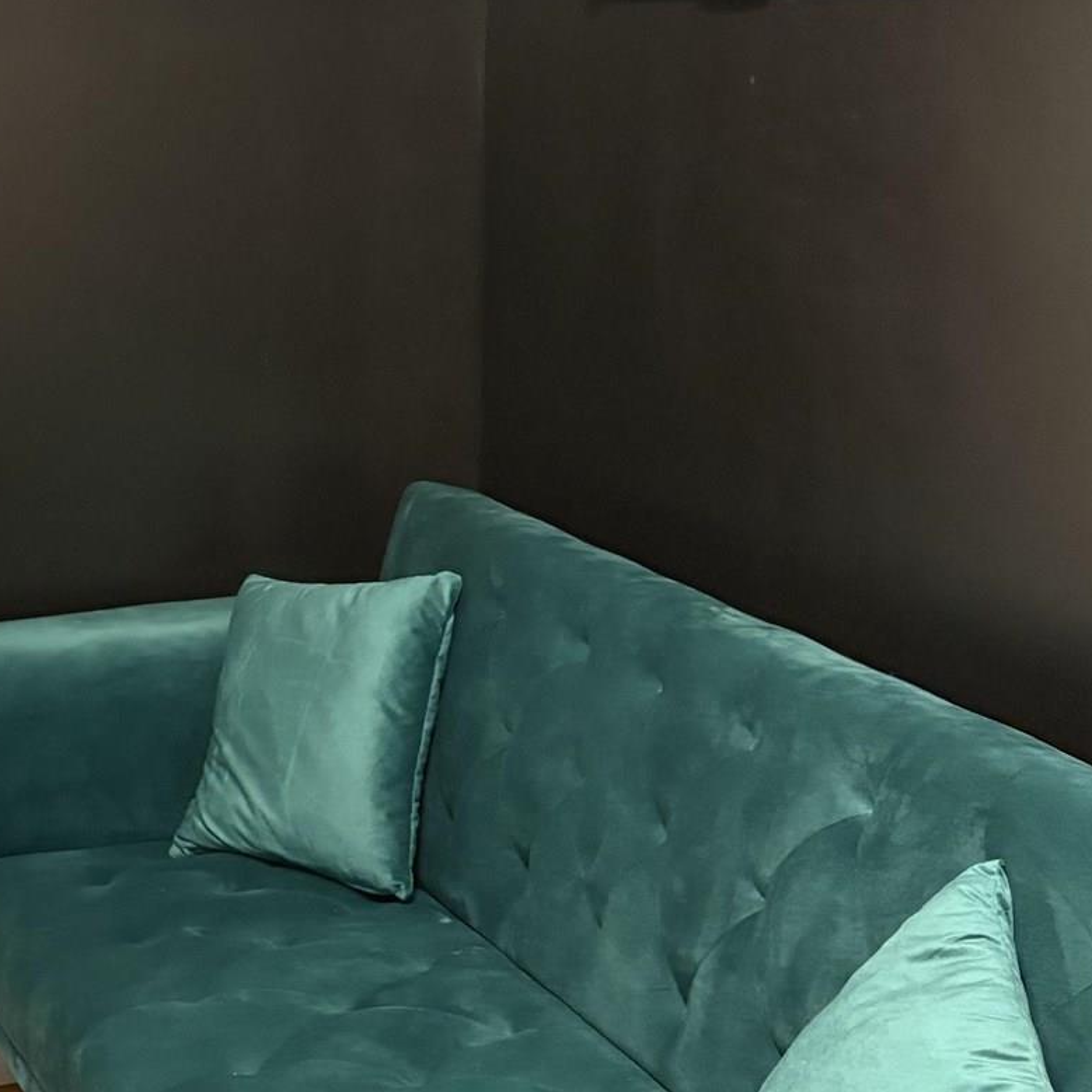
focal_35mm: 68
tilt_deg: -10.1
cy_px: 465
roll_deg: +0.0
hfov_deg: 25.2
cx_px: 339
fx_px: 2427
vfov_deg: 25.3
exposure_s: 1/40
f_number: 1.6
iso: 640
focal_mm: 5.96
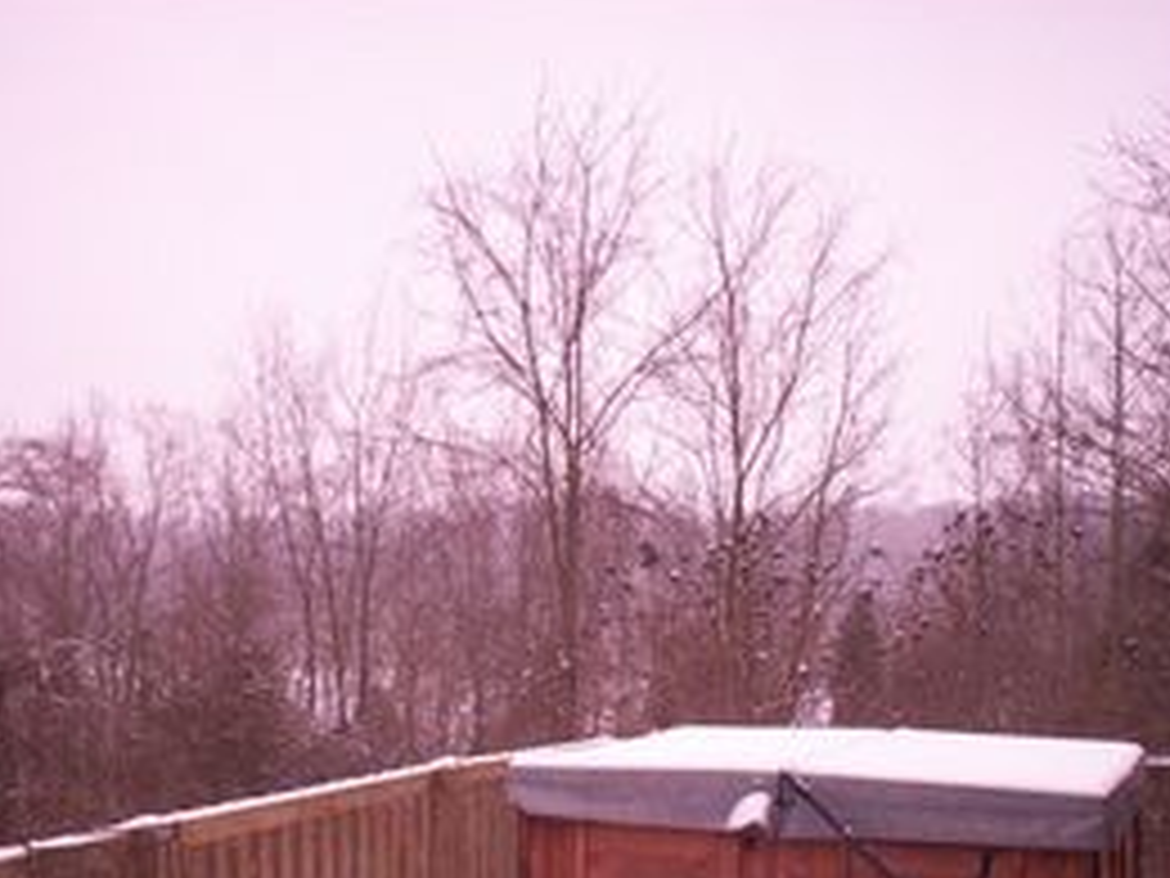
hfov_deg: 37.5
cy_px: 608
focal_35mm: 51
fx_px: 1724
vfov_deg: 28.3
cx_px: 526
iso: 140
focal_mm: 6
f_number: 4.5
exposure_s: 1/60
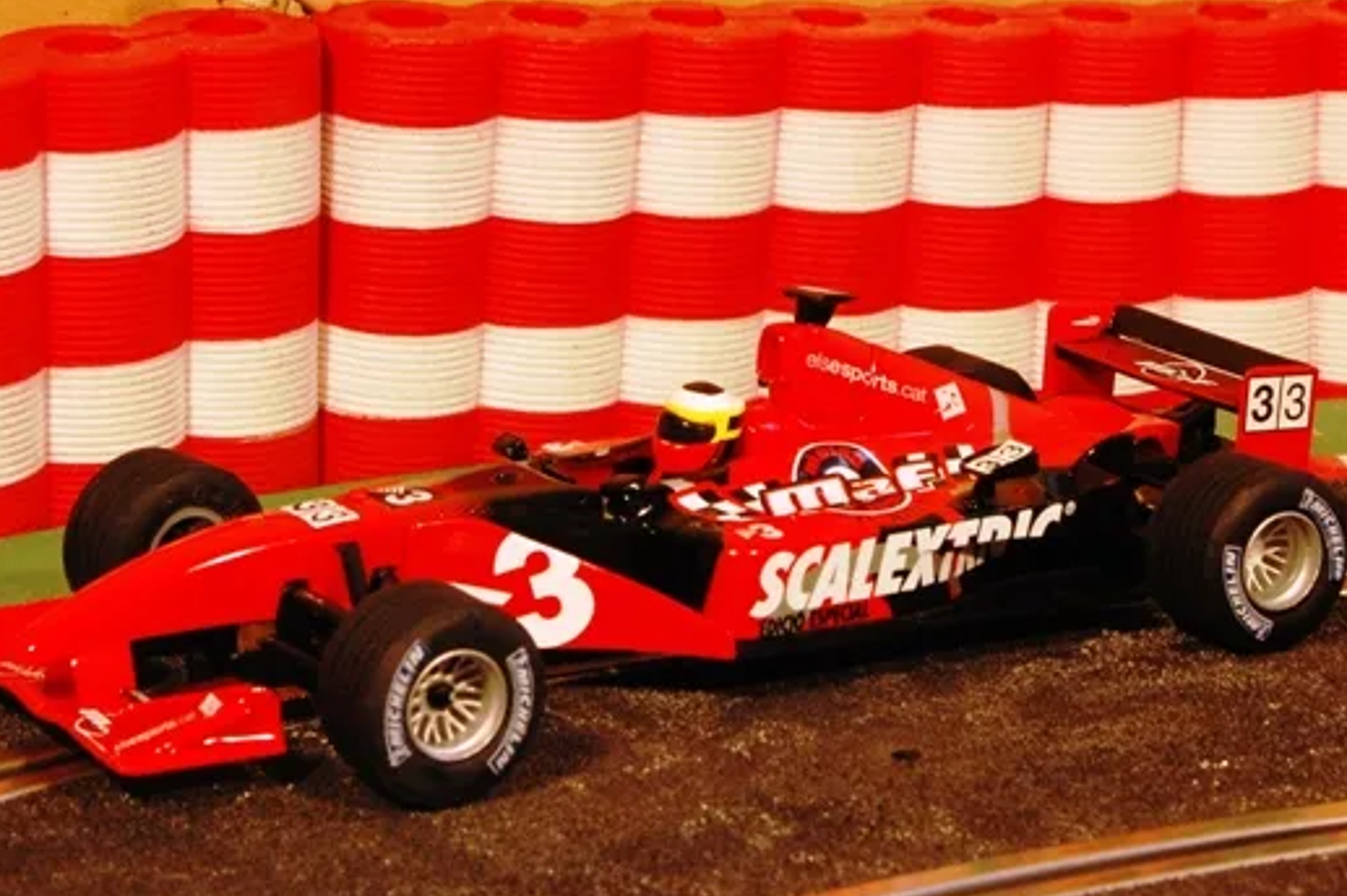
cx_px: 662
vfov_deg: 11.8
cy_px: 302
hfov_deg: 17.7
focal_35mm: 116
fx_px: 4337
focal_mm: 50
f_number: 20
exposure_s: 1/30
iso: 800
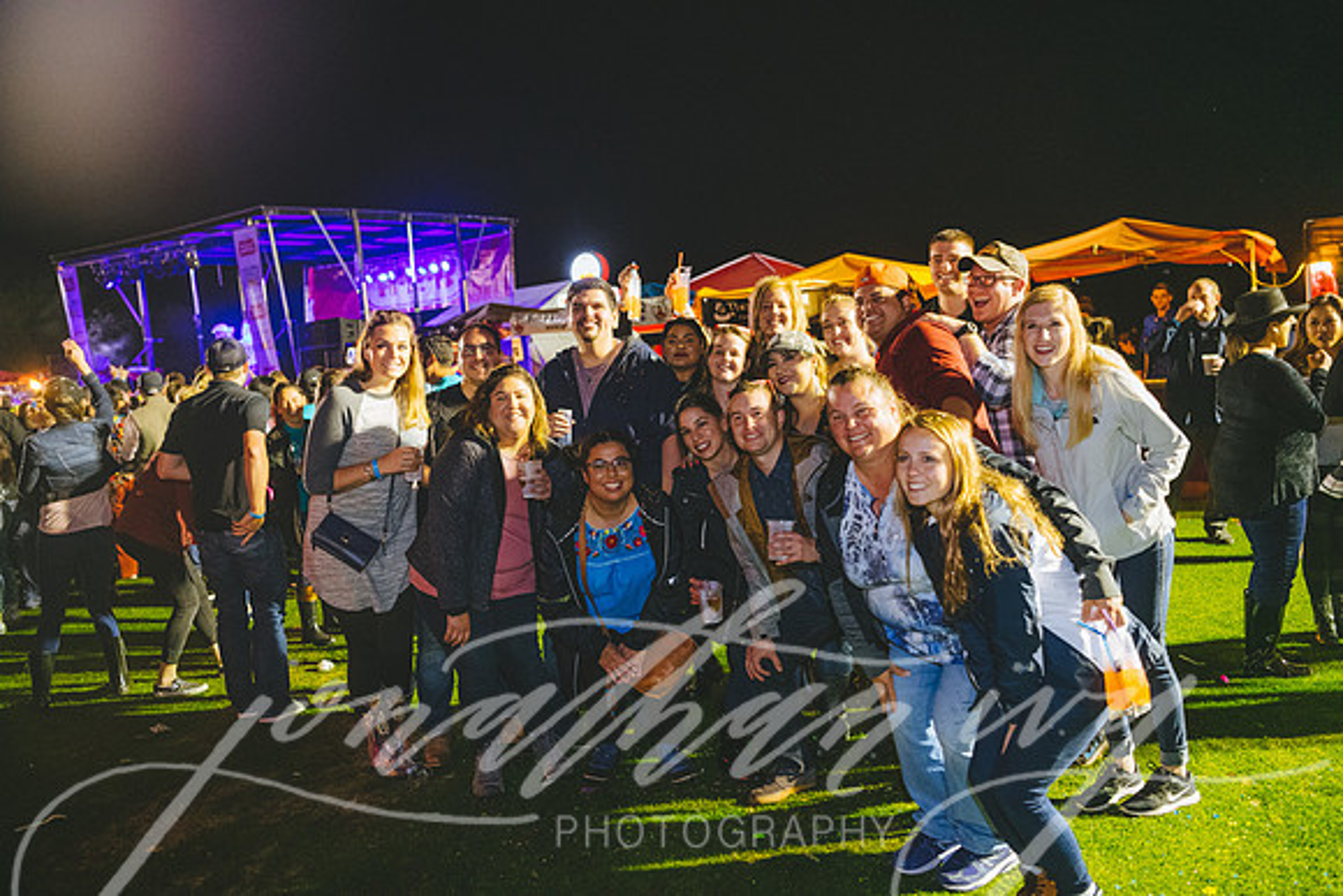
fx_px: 1157
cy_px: 448
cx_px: 672
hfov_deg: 60.3
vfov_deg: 42.3
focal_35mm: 31
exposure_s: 1/80
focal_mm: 31
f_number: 2.8
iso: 2000
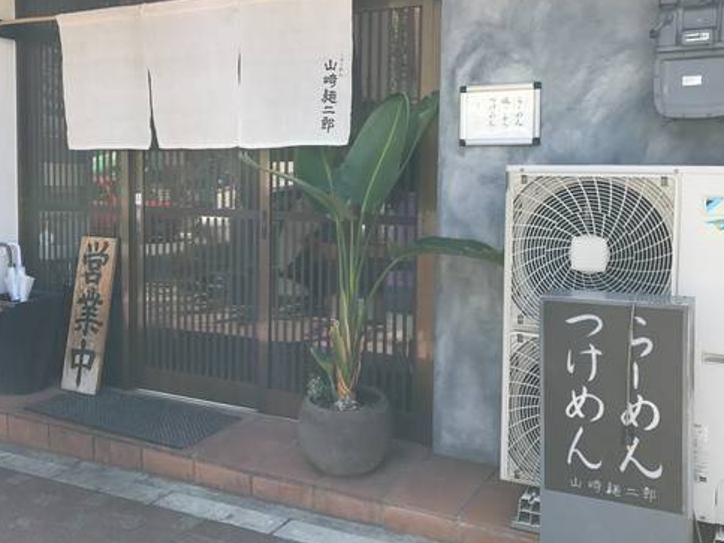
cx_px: 338
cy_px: 245
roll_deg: +0.7
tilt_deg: -3.3
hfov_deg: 50.1
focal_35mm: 37
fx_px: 774
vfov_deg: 38.6
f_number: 1.8
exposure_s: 1/402
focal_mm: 3.99
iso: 20
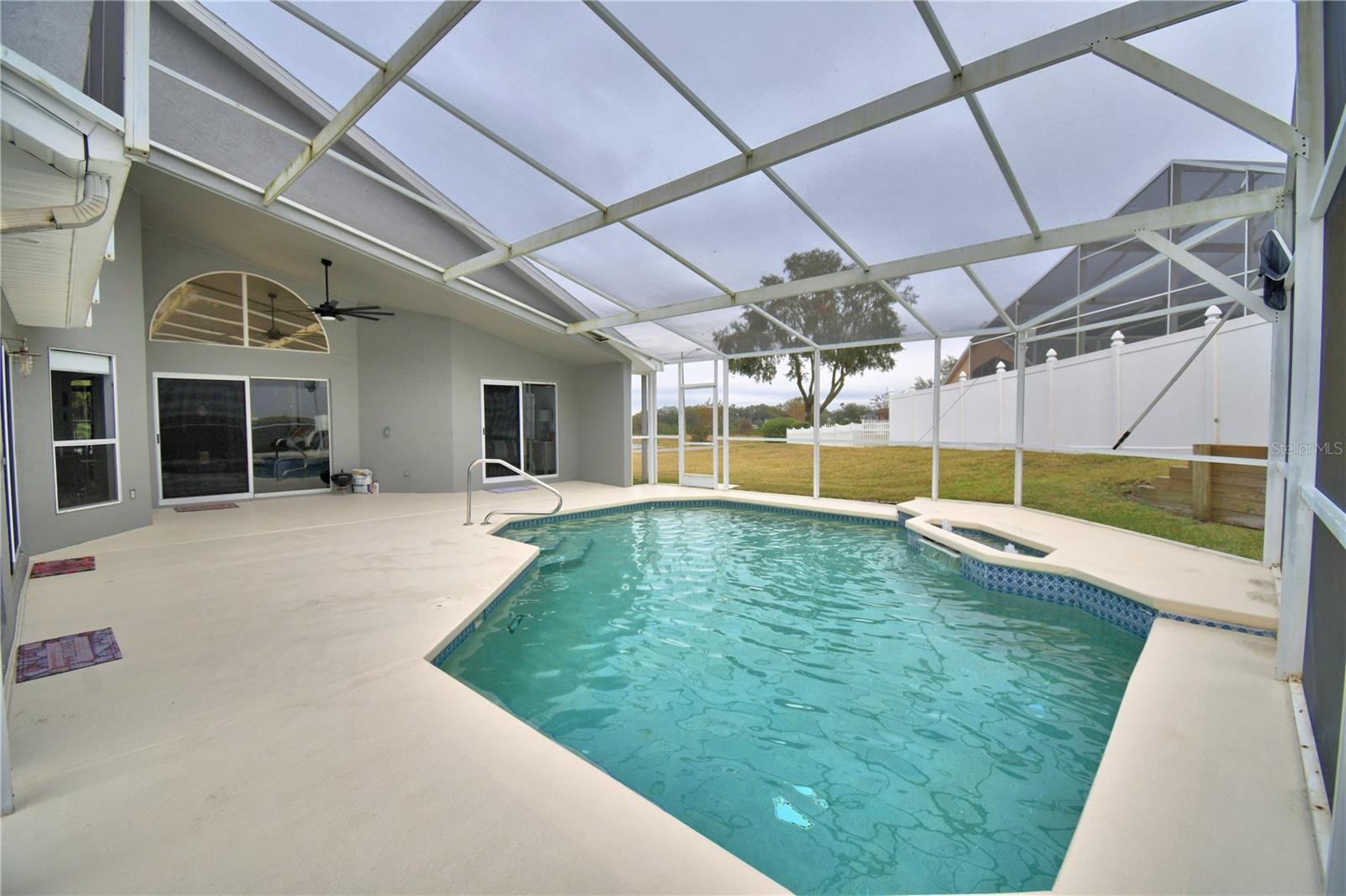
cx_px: 673
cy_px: 448
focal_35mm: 15
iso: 125
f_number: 4.5
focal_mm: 10
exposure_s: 1/500
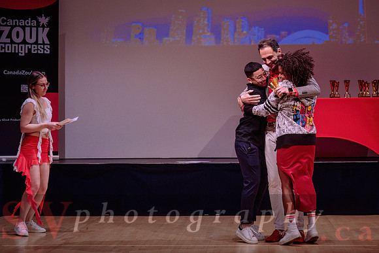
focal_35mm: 95
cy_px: 65
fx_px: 1003
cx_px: 190
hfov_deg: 21.4
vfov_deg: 14.3
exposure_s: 1/400
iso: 1000
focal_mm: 64
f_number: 3.2
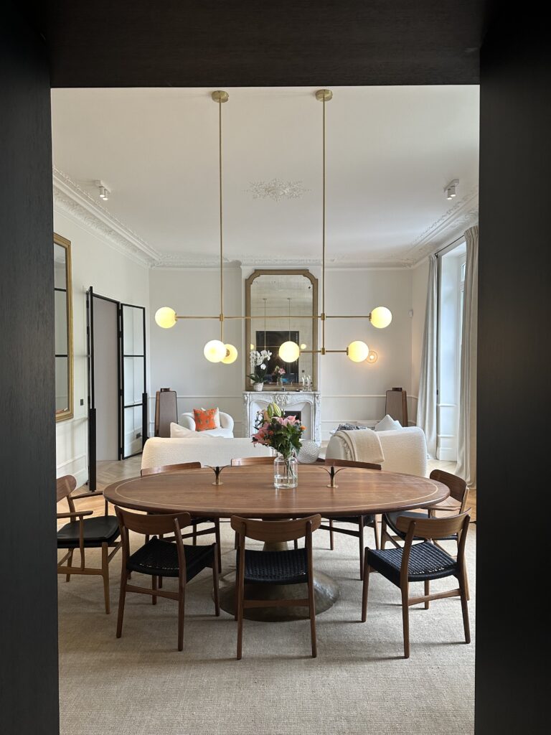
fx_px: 509
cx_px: 276
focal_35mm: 24
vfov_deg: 71.6
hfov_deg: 56.8
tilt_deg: -1.2
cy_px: 368
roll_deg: -0.7
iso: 160
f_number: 1.78
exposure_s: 1/100
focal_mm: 6.86
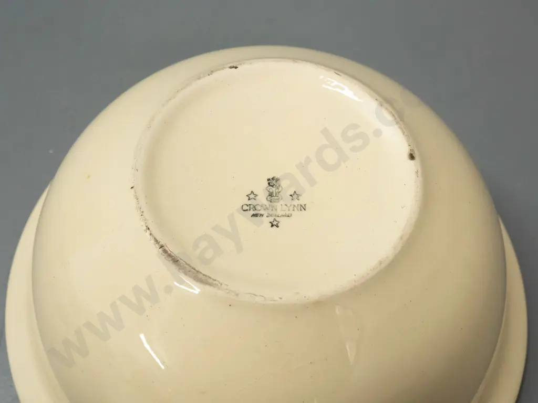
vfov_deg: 34.3
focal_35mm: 42
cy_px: 202
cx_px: 269
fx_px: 653
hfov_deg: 44.8
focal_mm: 21
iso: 3200
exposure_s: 1/320
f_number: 5.6
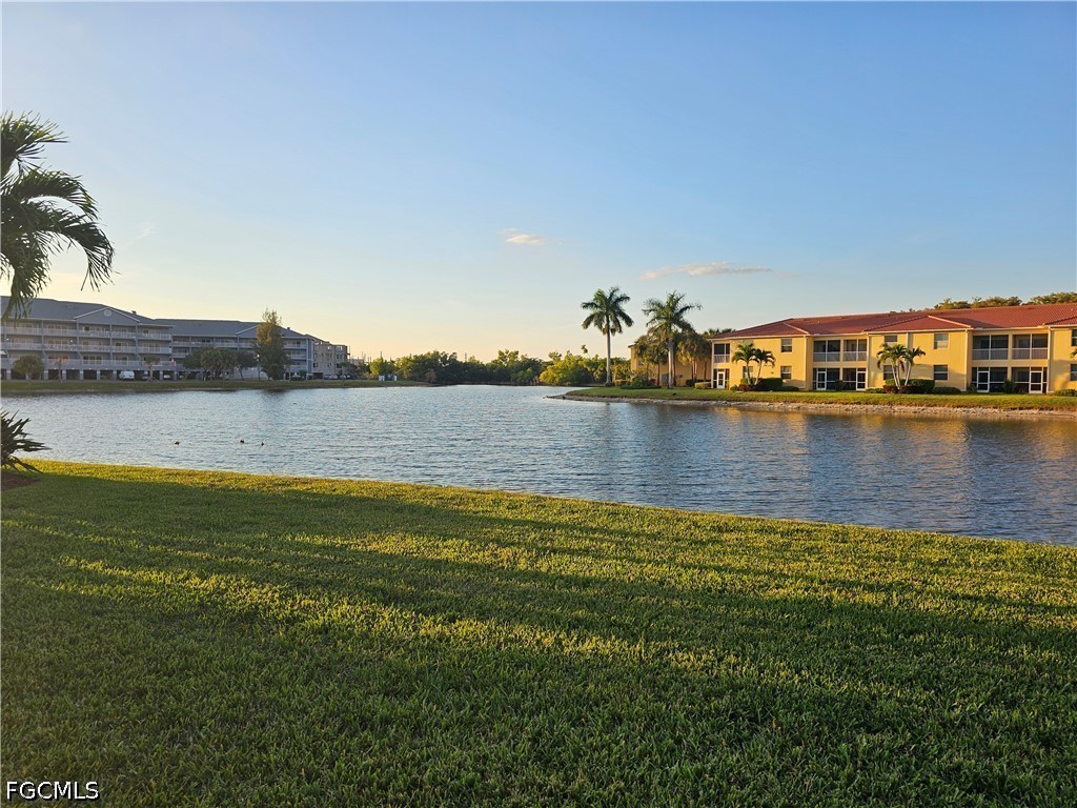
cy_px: 404
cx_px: 538
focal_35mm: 23
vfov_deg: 58.9
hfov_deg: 73.9
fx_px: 716
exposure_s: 1/330
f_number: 1.7
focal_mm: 6.3
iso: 10
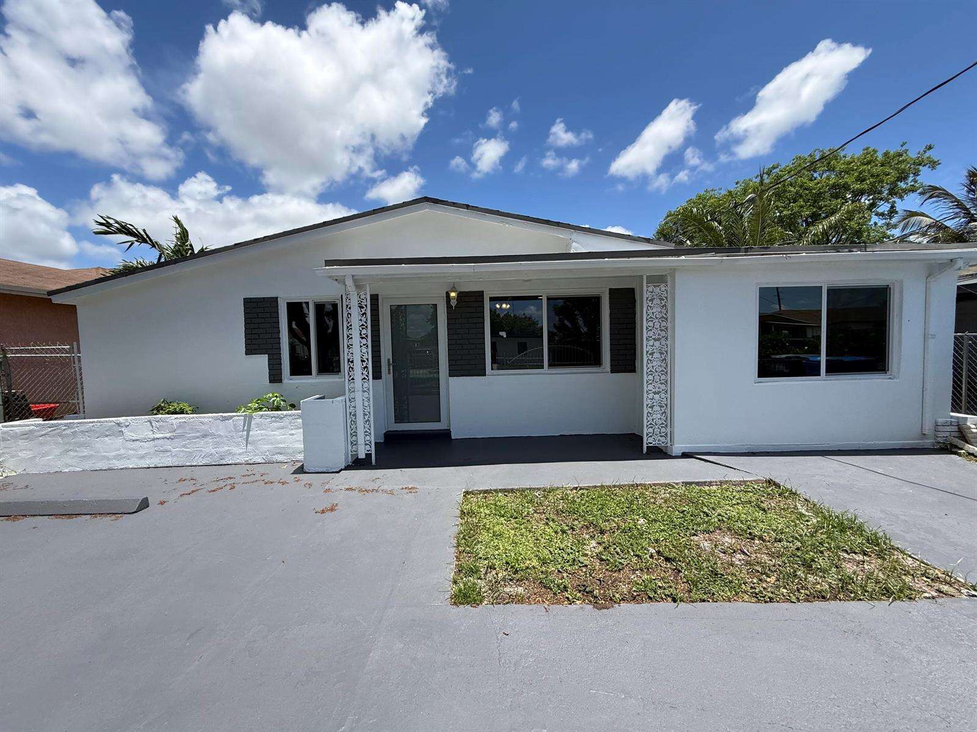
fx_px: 395
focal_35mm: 14
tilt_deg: -1.6
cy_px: 366
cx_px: 488
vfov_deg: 85.7
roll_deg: +1.3
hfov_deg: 102.1
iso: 50
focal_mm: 2.22
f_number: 2.2
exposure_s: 1/1497
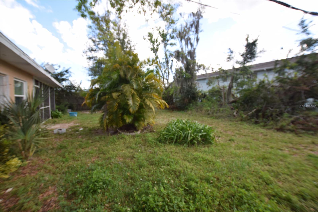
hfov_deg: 100.4
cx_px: 159
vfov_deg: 77.3
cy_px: 106
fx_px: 132
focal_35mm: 15
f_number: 5.6
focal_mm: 10
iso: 100
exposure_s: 1/125
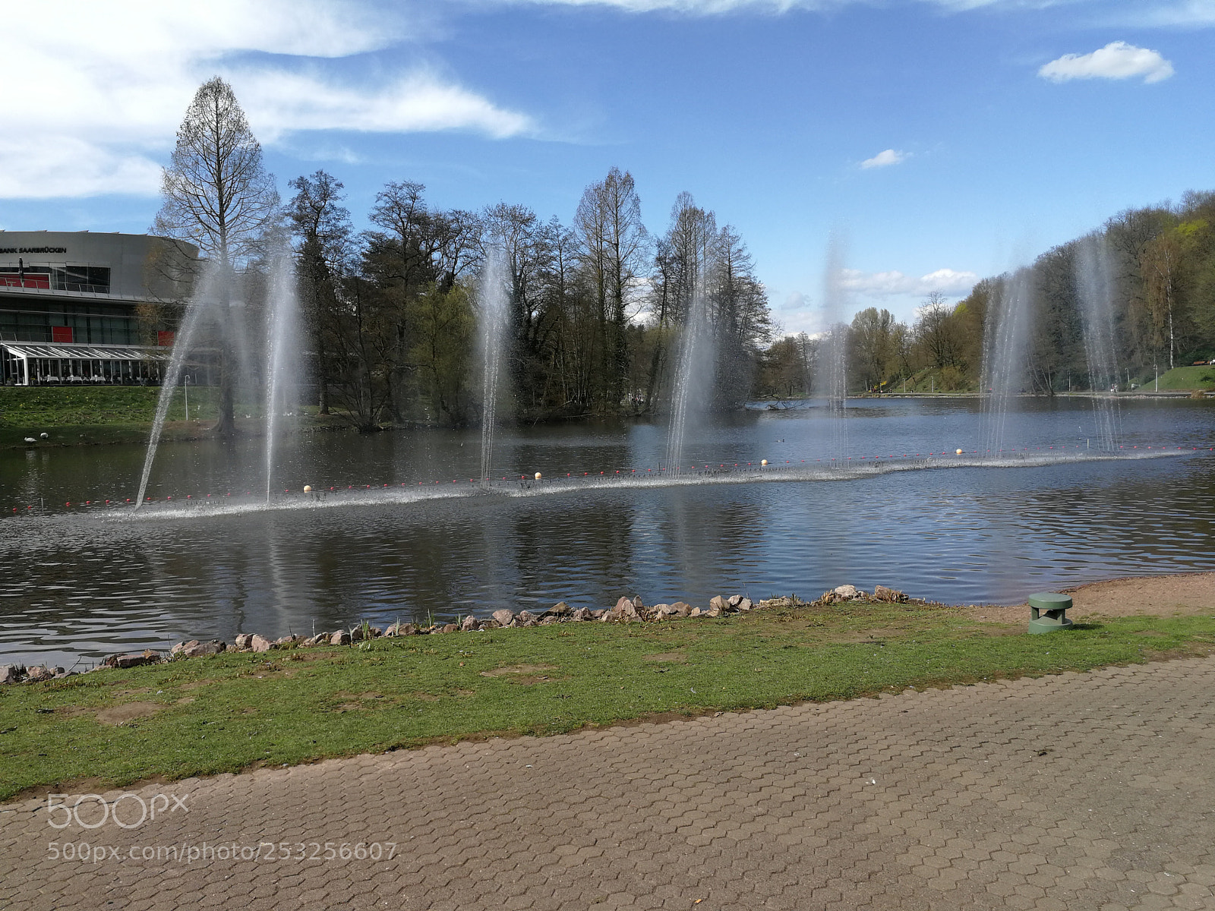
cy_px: 456
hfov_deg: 65.3
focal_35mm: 27
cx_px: 608
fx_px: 948
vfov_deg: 51.4
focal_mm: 3.95
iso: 50
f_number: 2.2
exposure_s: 1/773
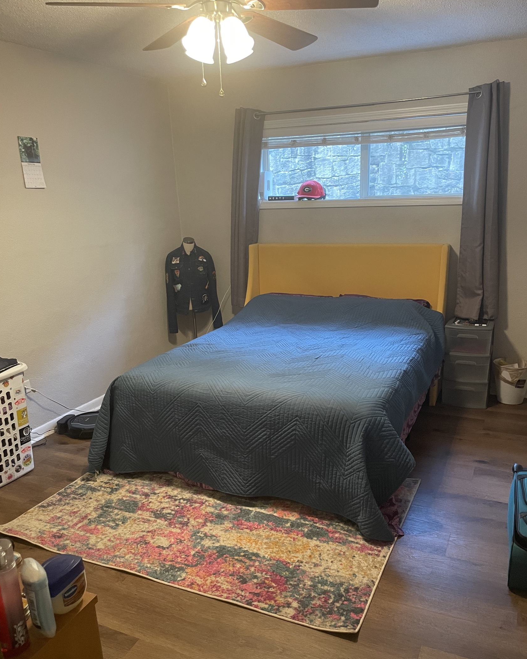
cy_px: 351
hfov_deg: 51.5
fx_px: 546
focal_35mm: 28
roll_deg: +1.9
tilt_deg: -16.7
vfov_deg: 62.1
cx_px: 271
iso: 400
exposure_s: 1/60
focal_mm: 4.2
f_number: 1.6
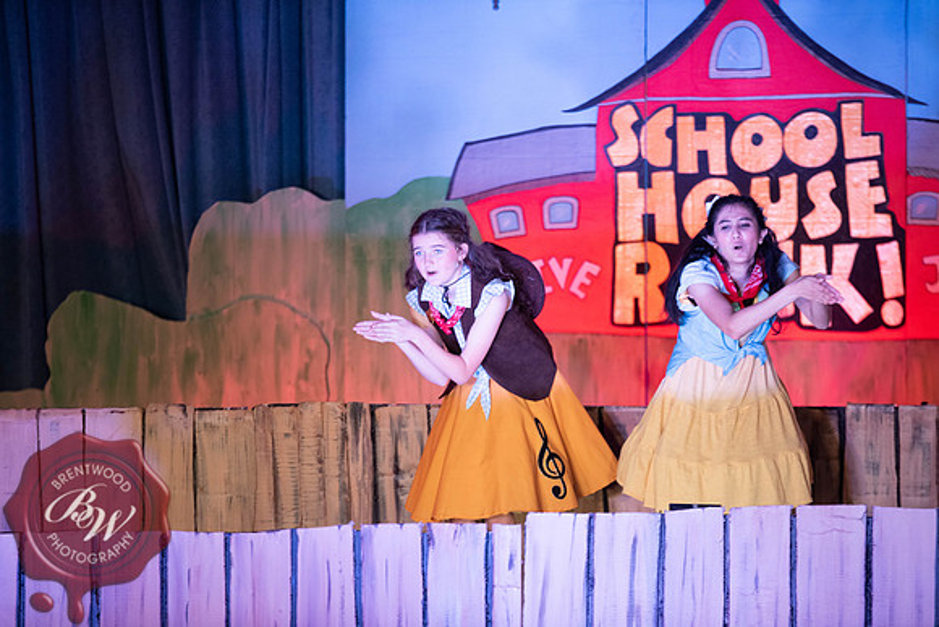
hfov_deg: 10.3
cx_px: 470
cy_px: 314
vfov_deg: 6.9
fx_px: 5218
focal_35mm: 200
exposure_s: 1/200
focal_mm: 200
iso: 1000
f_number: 2.8
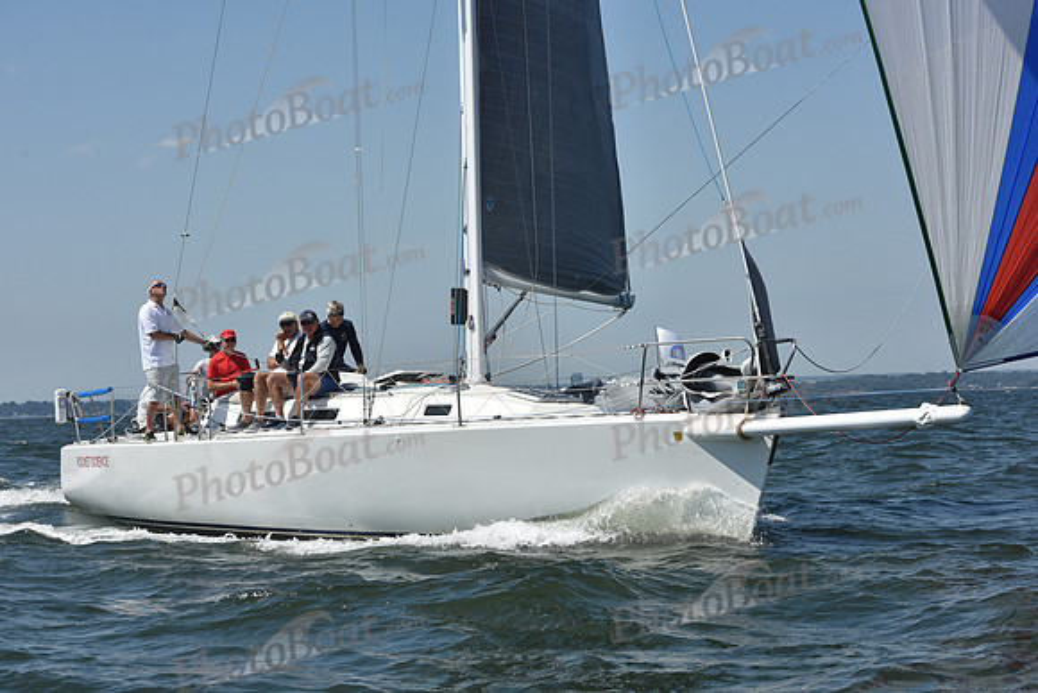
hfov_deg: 23.9
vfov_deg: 16.1
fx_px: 2451
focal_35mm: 85
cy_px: 346
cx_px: 519
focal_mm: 85
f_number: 9
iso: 250
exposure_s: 1/1250
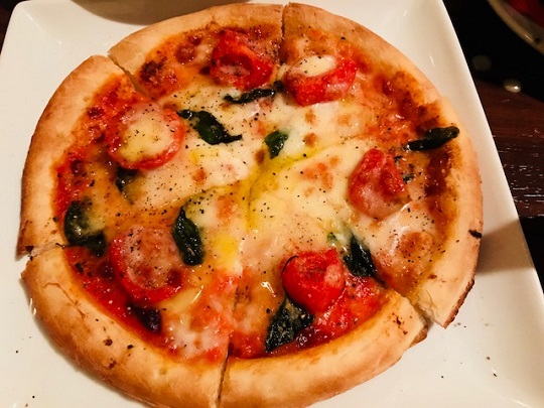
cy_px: 204
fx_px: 440
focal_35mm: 28
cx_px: 272
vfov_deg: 49.7
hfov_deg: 63.4
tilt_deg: -64.9
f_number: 1.8
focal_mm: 3.99
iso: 80
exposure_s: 1/4
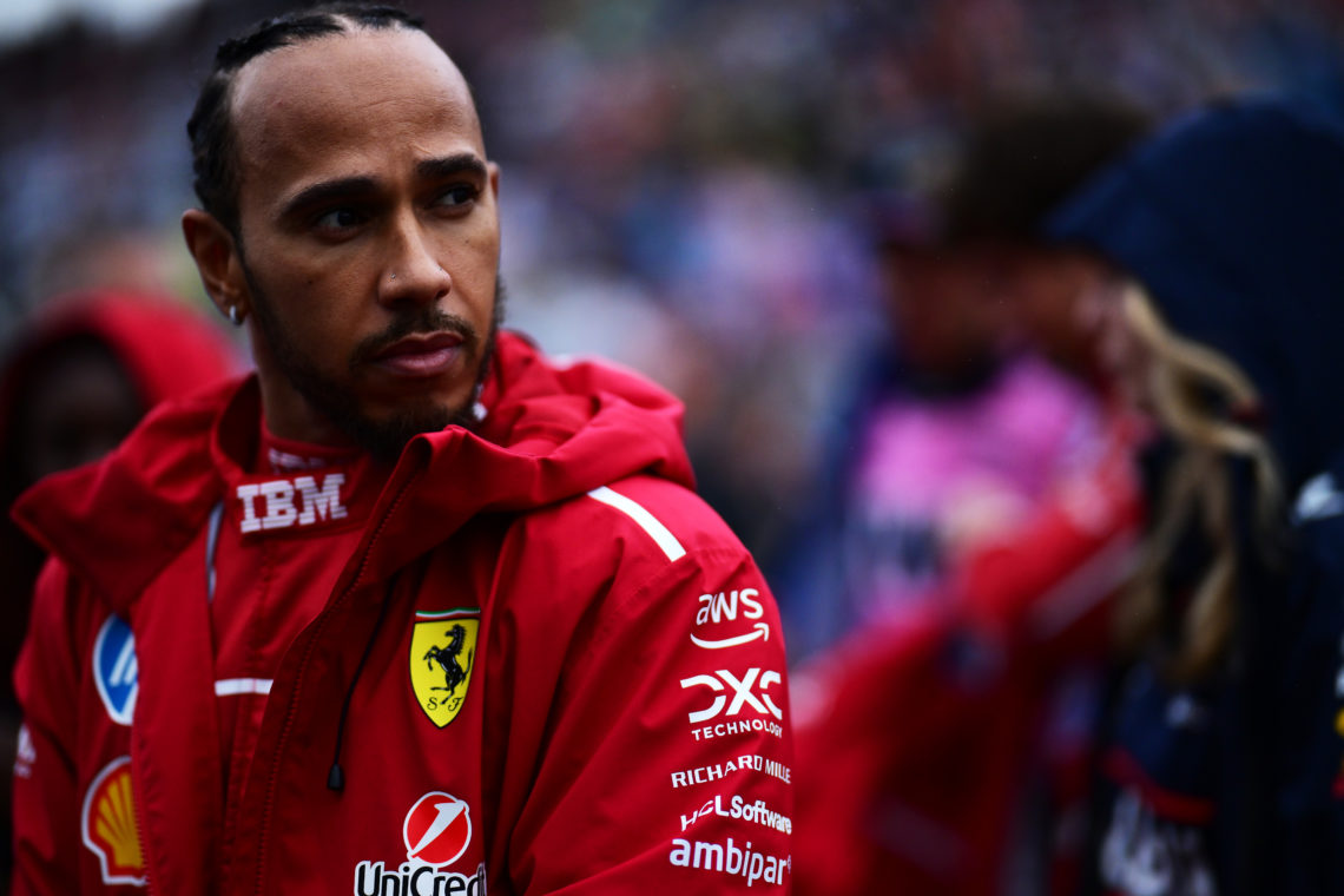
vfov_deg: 16.1
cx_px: 672
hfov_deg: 23.9
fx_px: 3173
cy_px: 448
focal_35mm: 85
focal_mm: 85
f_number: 1.2
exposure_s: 1/16000
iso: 800
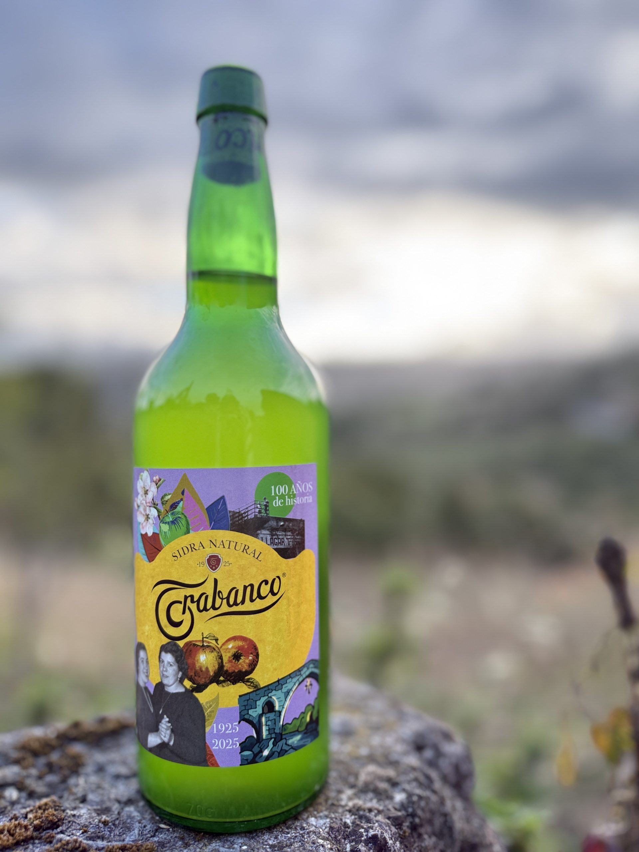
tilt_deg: -2.4
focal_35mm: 24
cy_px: 426
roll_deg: -1.7
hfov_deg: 56.8
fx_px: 591
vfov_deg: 71.6
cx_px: 320
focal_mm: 6.76
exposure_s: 1/393
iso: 100
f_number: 1.78
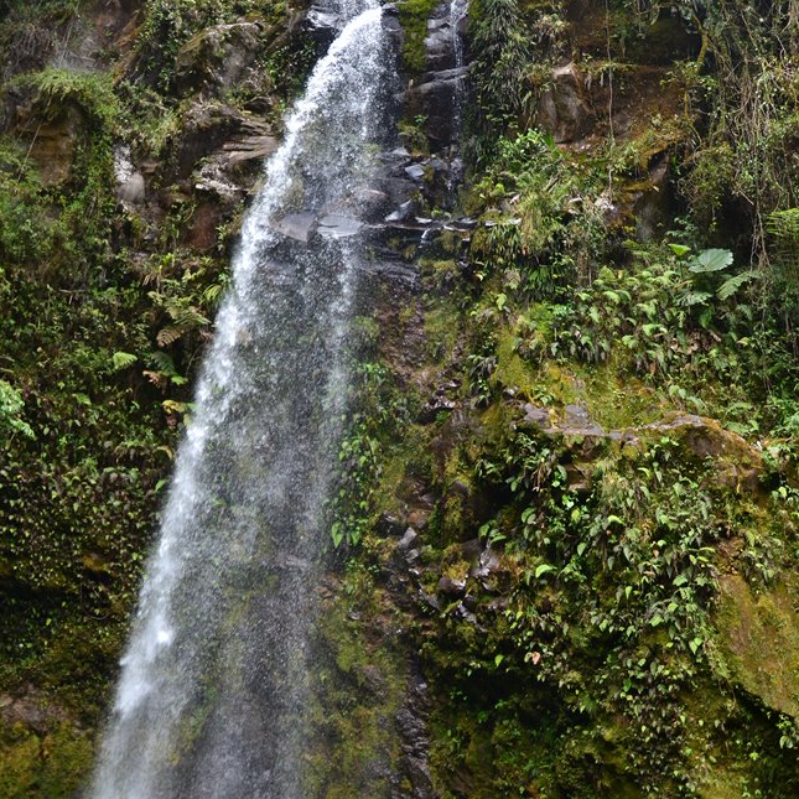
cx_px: 398
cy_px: 310
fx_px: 914
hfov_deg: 47.2
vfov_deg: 46.9
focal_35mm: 35
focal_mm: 18
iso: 100
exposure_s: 1/250
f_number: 3.5
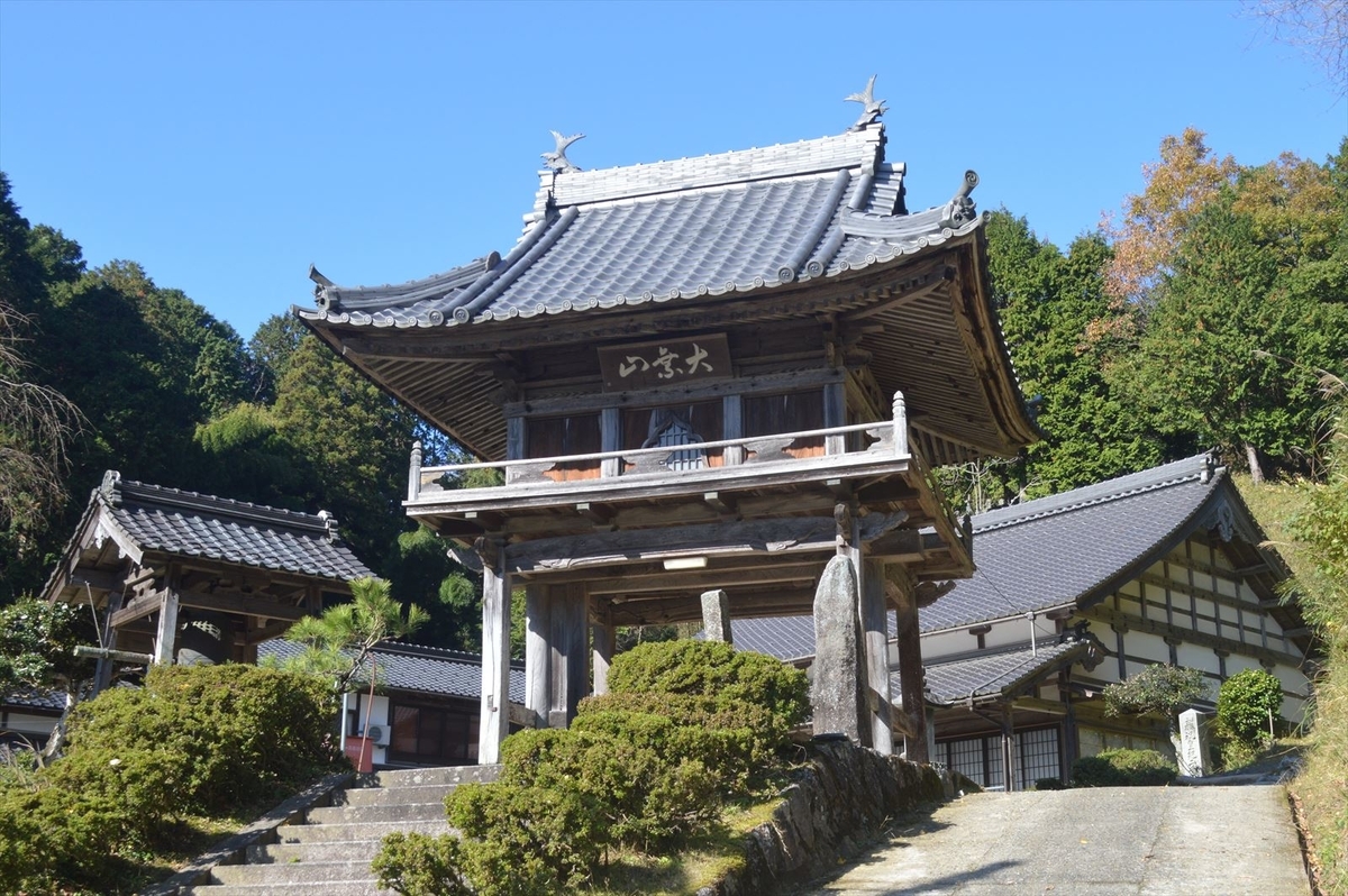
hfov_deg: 49.6
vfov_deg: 34.2
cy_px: 448
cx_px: 674
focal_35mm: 39
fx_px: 1459
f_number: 9
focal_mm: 26
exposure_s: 1/320
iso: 400
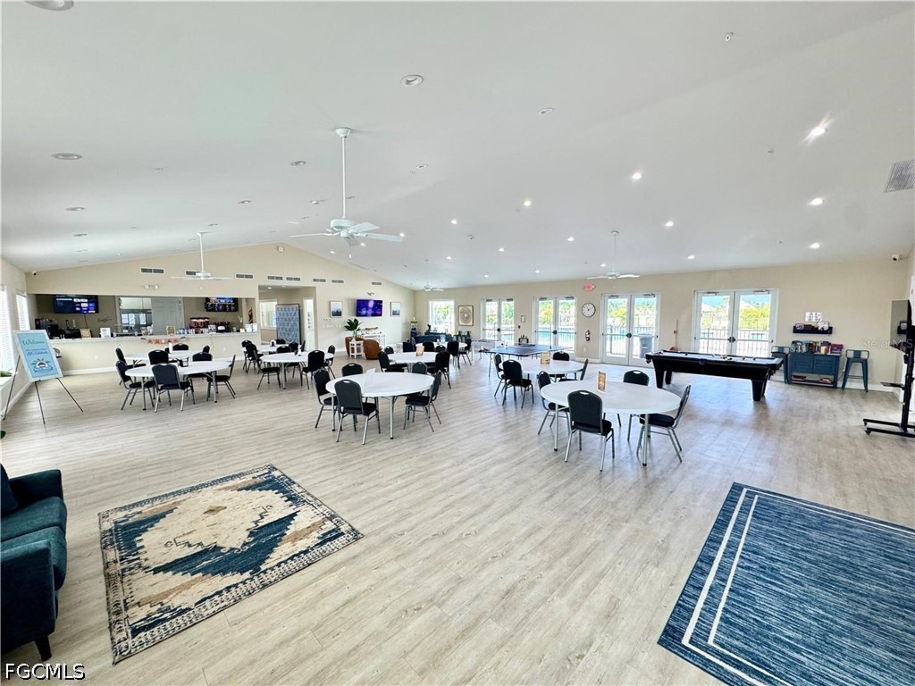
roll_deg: +0.5
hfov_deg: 102.1
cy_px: 343
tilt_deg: -4.5
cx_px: 458
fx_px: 370
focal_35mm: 14
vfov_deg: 85.7
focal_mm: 2.22
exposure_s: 1/120
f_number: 2.2
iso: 200
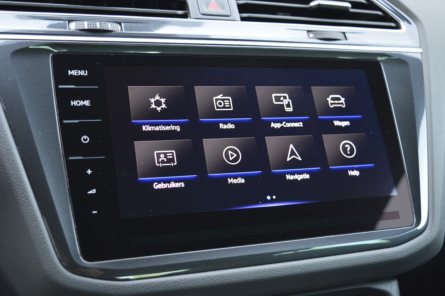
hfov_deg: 45.0
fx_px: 537
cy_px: 148
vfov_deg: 30.8
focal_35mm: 44
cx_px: 222
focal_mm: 29
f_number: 4.2
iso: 800
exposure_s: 1/40
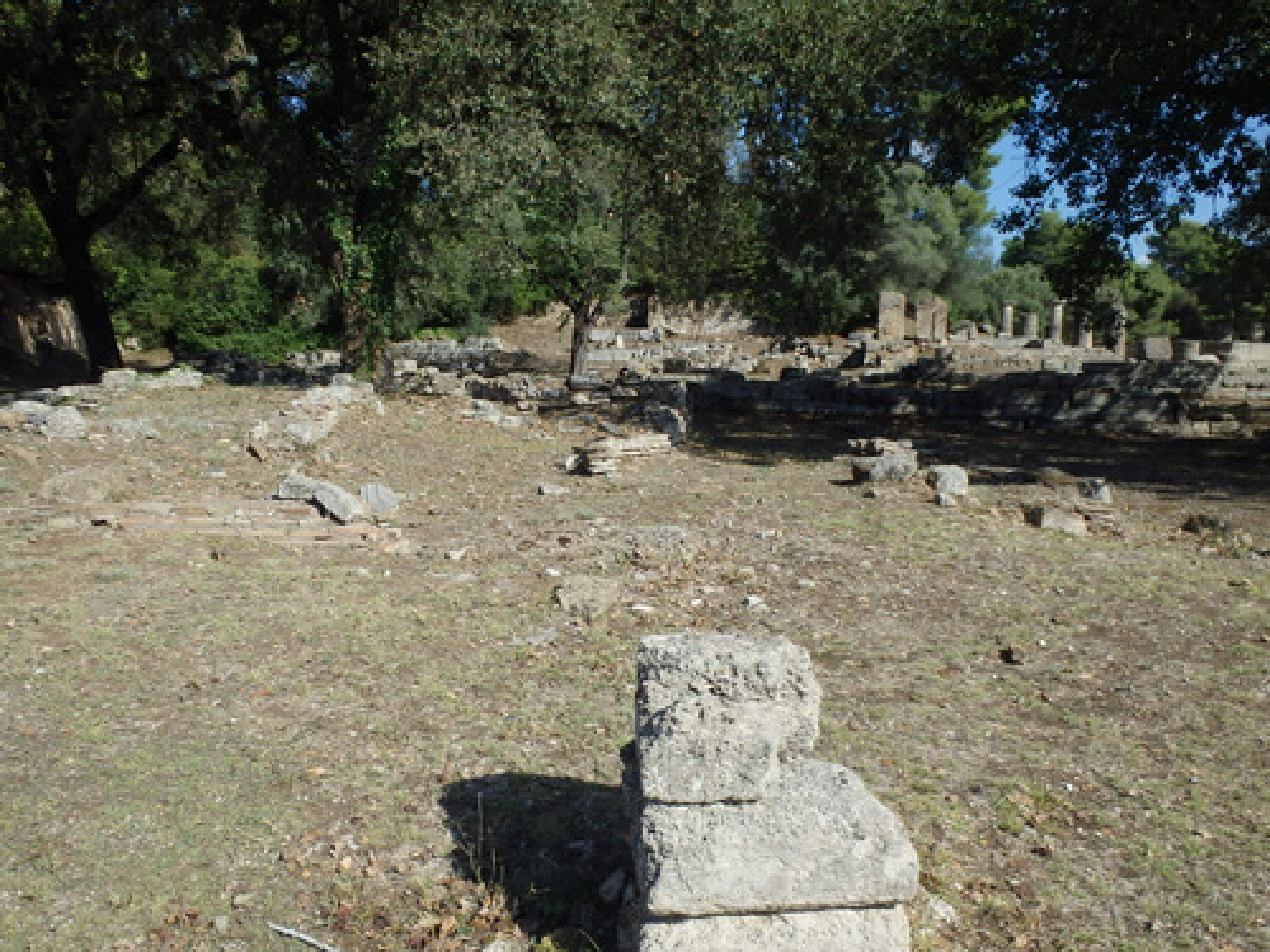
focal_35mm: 28
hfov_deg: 63.4
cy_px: 476
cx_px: 635
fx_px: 1027
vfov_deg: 49.7
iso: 125
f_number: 11
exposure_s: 1/125
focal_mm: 5
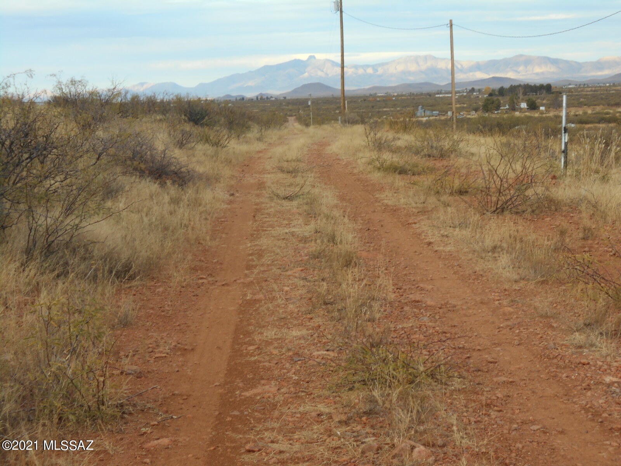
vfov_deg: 17.2
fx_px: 1543
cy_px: 233
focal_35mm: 86
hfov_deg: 22.8
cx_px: 310
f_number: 6.3
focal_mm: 15.4
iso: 80
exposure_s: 1/80
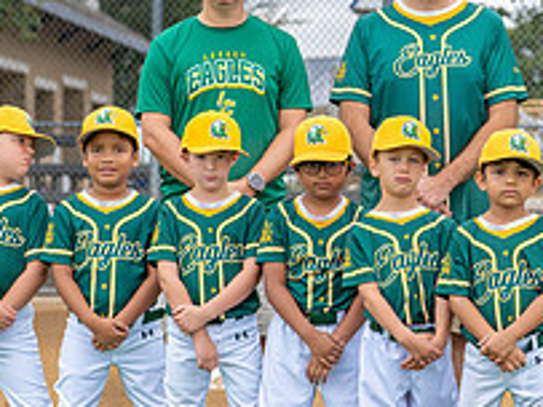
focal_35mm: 159
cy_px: 152
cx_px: 493
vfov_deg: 9.3
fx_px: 2493
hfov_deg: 12.3
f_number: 2.5
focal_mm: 50
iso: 320
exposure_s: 1/1000
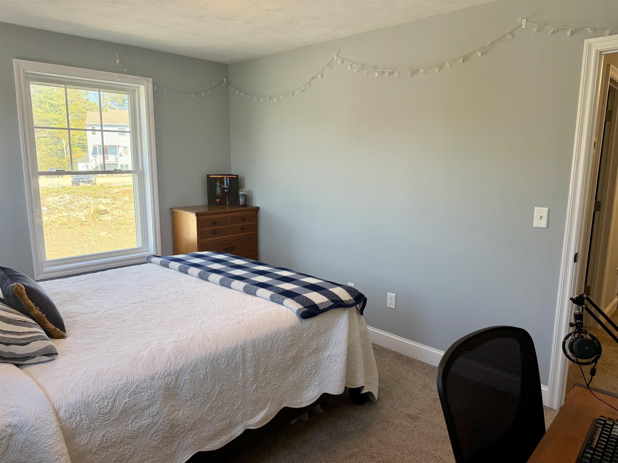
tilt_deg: -9.5
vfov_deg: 56.8
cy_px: 232
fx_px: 428
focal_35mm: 24
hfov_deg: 71.6
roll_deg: -0.7
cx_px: 309
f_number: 1.78
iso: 160
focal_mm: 6.76
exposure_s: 1/223
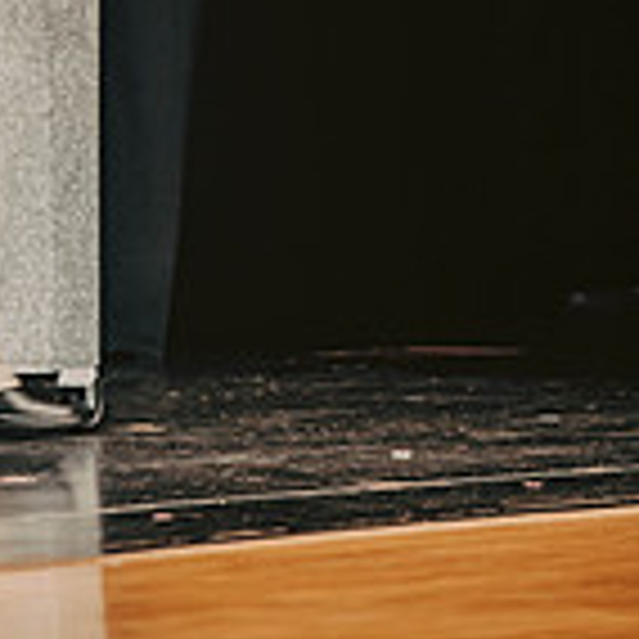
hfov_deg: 3.3
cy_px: -40
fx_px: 11236
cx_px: -32
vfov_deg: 3.3
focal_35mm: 538
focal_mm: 200
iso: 1000
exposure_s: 1/200
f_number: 2.8
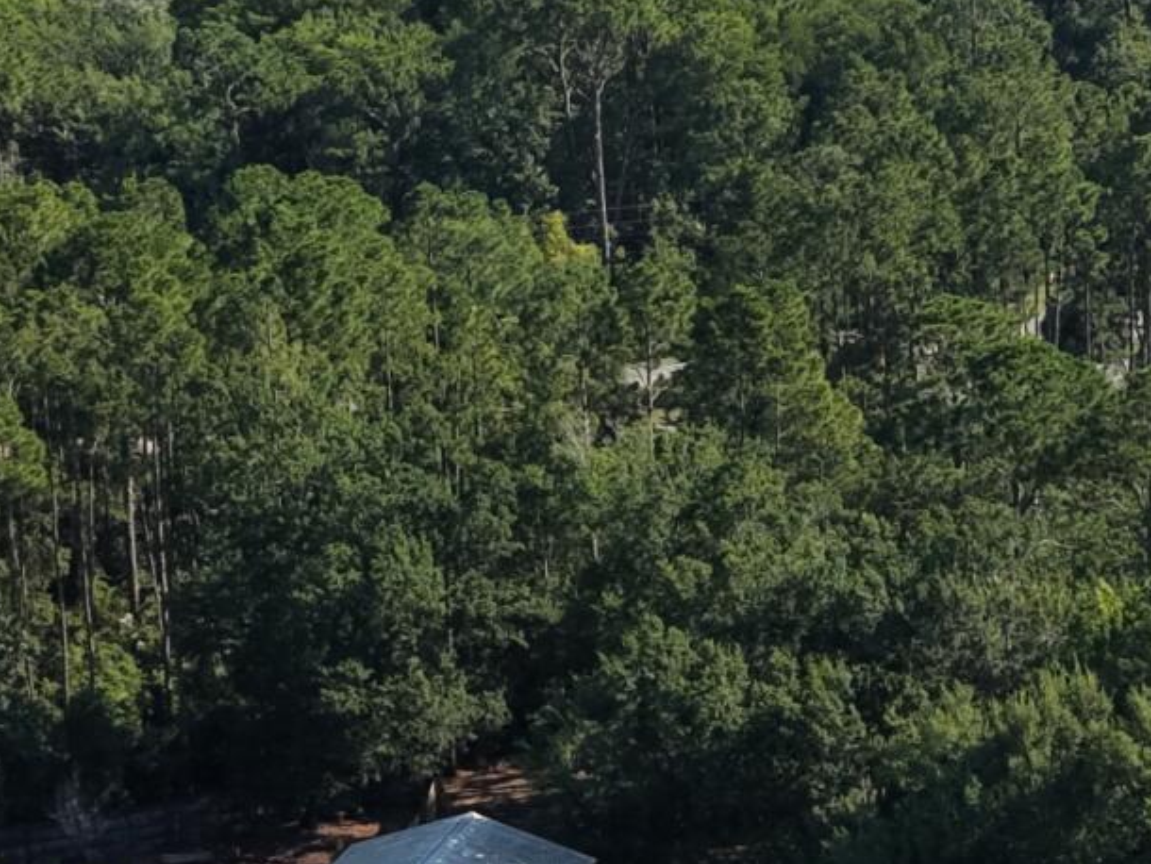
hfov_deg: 16.7
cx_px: 555
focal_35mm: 118
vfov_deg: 12.5
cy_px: 685
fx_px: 3925
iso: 400
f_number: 1.8
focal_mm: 8.67
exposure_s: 1/6000
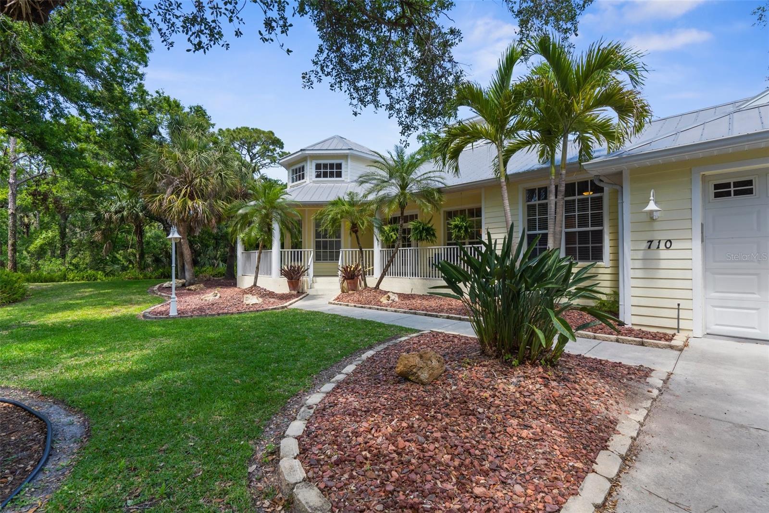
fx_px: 342
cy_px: 256
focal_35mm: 16
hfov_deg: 96.7
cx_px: 384
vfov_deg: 73.7
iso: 400
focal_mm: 16
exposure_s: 1/1000
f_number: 8
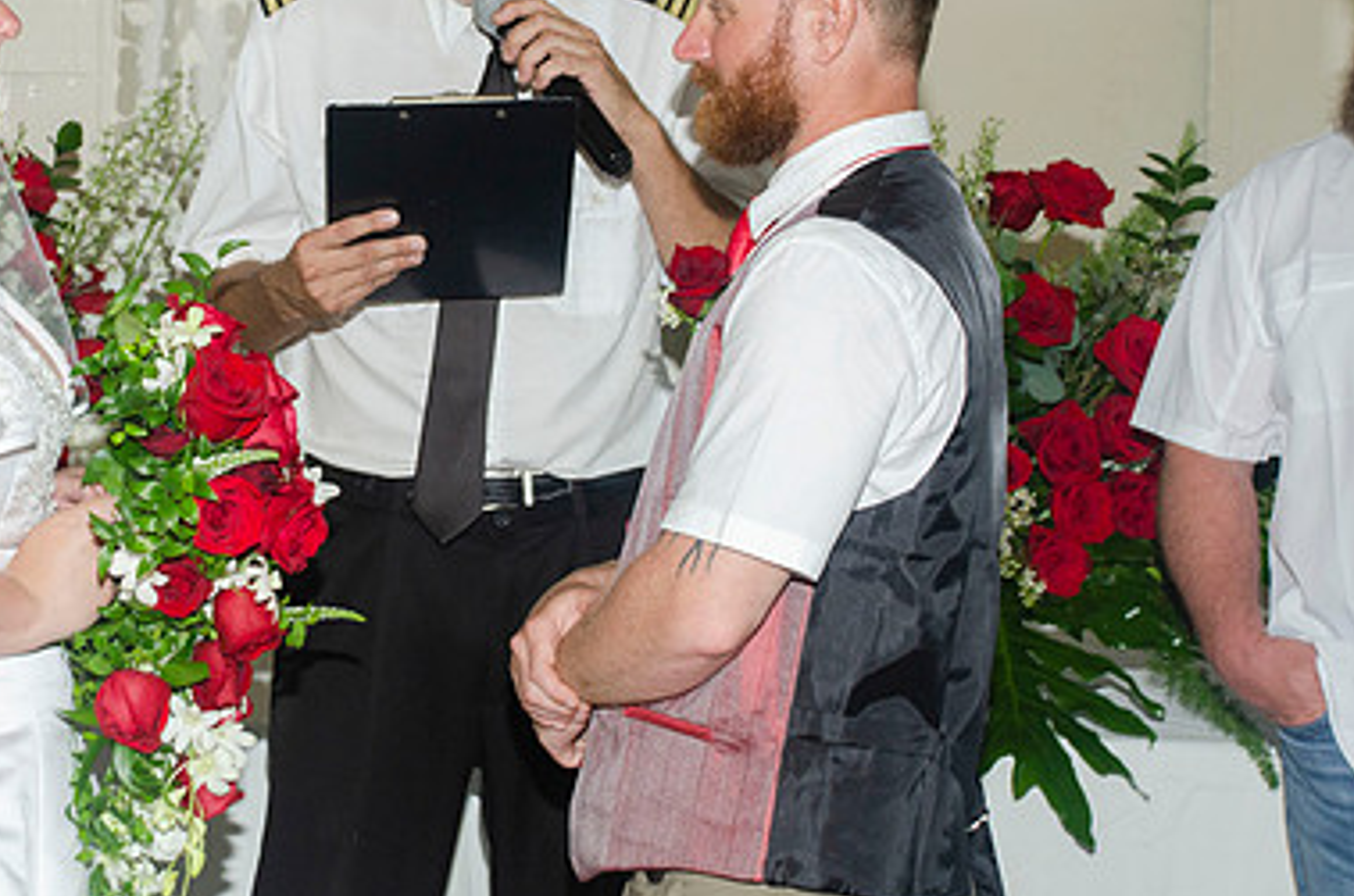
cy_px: 225
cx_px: 350
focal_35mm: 101
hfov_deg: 20.1
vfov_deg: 13.4
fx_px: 3791
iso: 400
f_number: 5.6
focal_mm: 44
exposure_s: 1/250
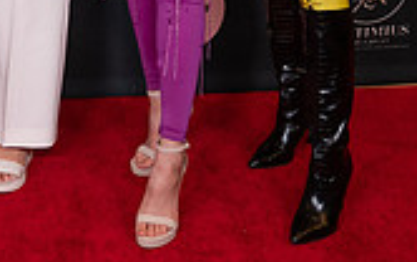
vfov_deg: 10.9
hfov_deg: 17.9
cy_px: -190
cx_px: 12
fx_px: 1296
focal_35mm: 114
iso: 800
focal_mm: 30
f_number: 4
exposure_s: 1/160
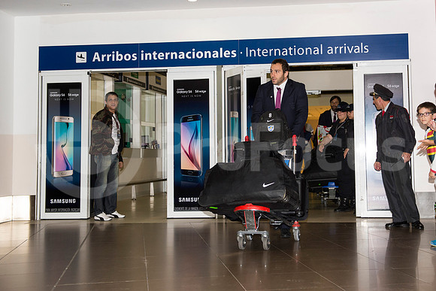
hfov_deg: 44.5
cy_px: 146
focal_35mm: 44
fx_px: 533
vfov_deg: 30.5
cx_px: 218
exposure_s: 1/160
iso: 640
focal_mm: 44
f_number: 4
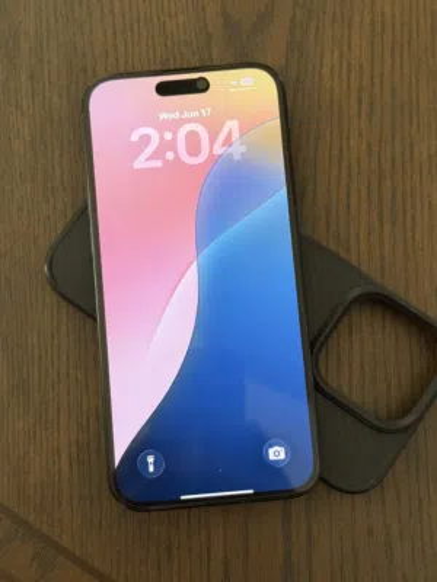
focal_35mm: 48
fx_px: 808
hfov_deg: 30.3
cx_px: 218
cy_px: 291
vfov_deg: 39.7
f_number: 1.78
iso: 320
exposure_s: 1/40
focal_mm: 6.76
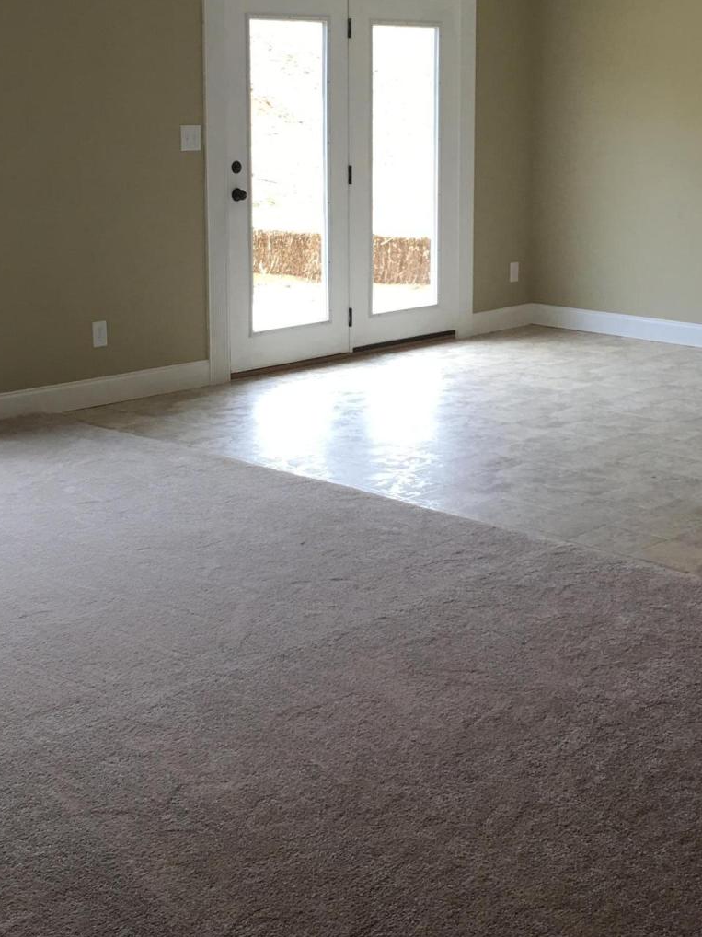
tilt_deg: -8.2
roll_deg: +0.1
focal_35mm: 57
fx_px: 1542
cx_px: 413
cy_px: 315
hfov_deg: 25.6
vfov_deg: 33.5
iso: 25
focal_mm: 4.15
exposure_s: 1/30
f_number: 2.2
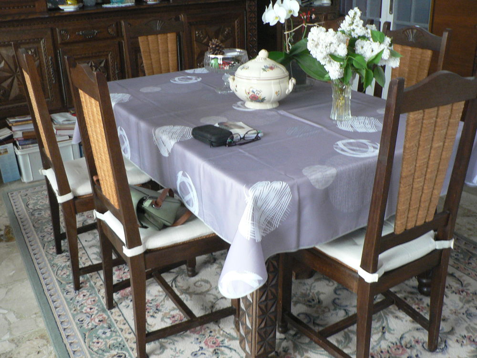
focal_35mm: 36
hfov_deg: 51.4
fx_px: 496
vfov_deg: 39.7
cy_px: 179
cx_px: 238
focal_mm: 6
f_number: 2.8
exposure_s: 1/10
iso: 200
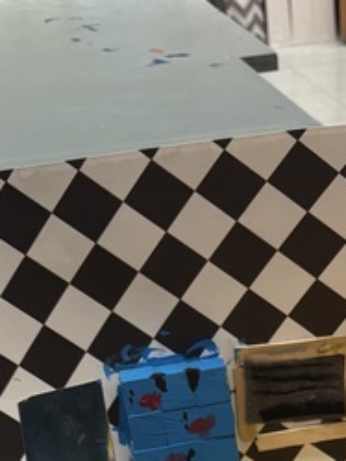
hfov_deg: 13.6
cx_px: 353
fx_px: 1425
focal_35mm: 107
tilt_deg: -37.8
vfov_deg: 16.0
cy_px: 787
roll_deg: +0.7
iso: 125
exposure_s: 1/120
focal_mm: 5.96
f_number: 1.6
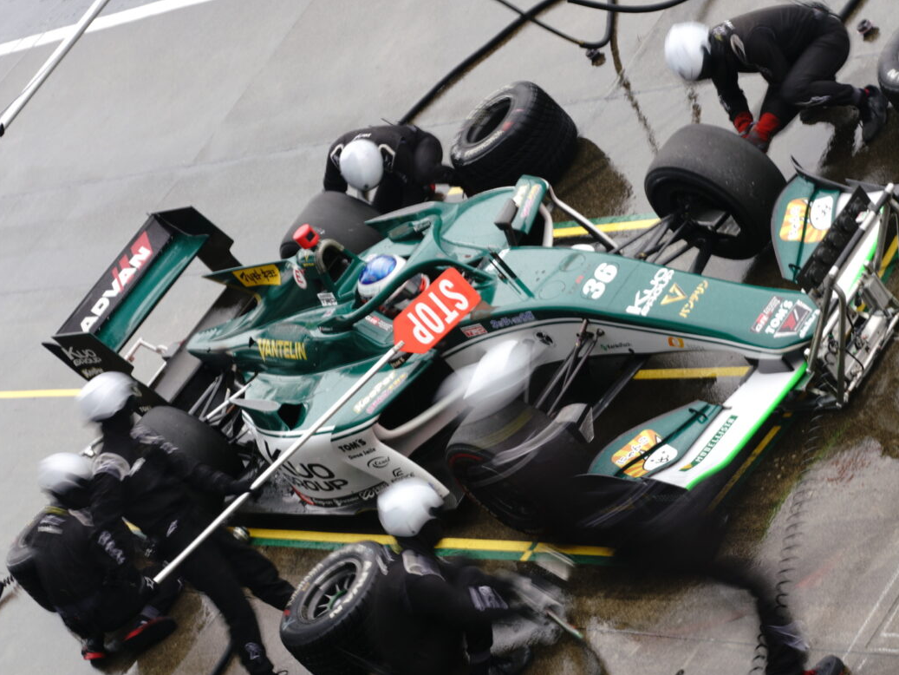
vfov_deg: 13.0
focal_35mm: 114
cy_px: 338
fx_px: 2961
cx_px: 470
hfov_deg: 17.3
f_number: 20
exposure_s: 1/8
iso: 160
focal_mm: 105
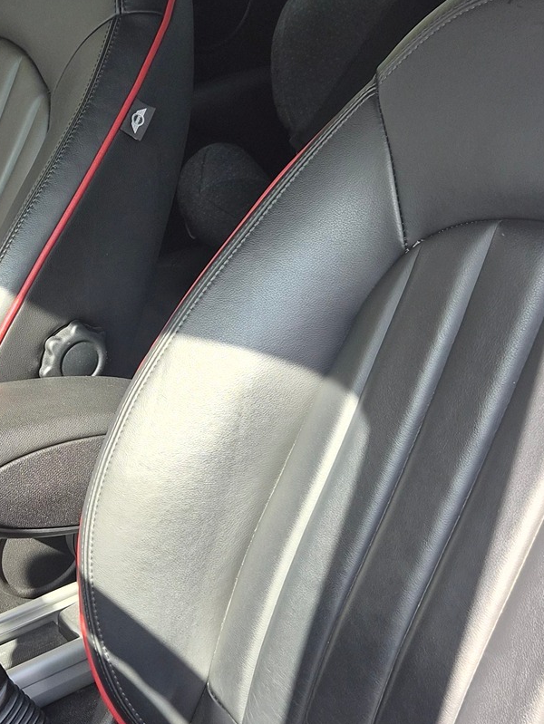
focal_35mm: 58
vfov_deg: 33.2
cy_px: 330
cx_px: 137
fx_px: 1214
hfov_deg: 25.0
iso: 80
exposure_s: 1/604
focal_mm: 5.4
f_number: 1.8
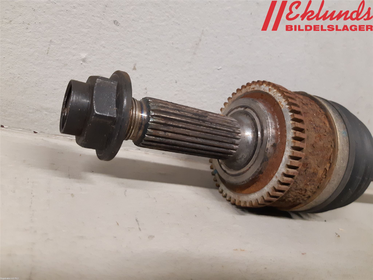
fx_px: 280
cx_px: 186
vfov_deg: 53.1
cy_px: 140
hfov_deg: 67.3
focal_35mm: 26
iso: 320
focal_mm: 3.93
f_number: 1.7
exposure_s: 1/50
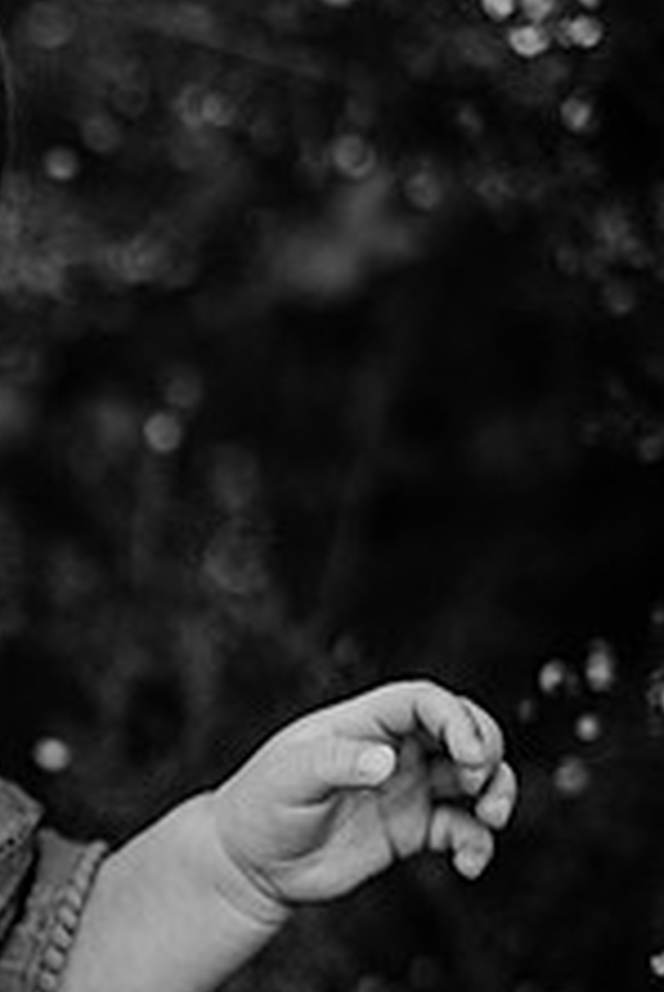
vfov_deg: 15.6
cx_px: -278
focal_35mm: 131
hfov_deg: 10.2
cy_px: 599
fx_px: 3613
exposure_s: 1/1000
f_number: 2
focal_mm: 50
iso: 160
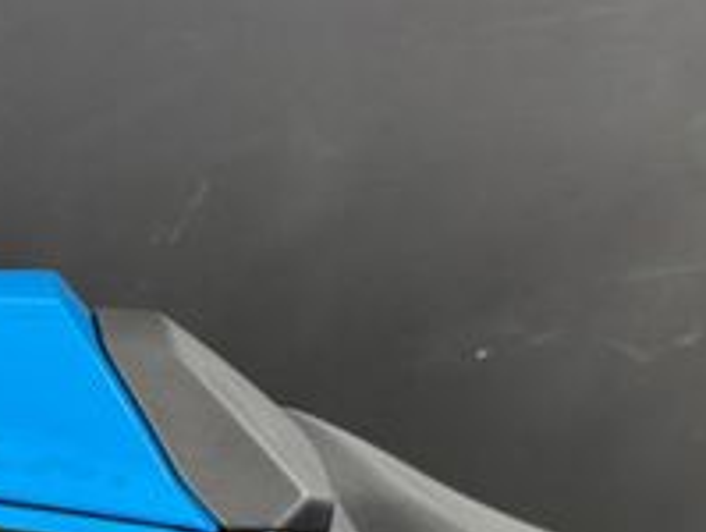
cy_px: 674
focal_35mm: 77
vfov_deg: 18.0
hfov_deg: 23.8
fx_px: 1573
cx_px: -53
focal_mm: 6.76
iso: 320
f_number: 1.78
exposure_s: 1/50
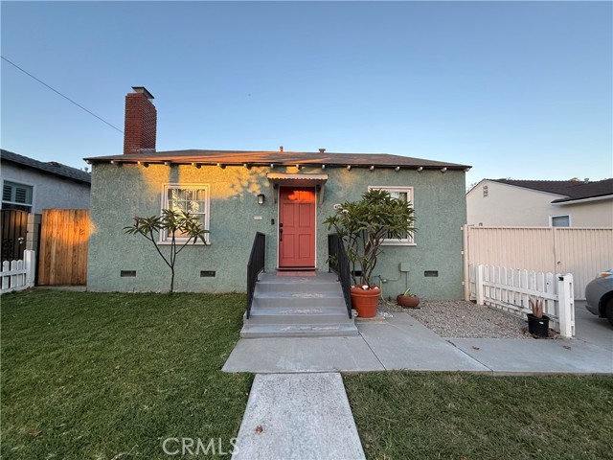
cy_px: 230
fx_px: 248
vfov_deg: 85.7
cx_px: 306
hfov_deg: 102.1
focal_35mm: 14
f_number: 2.2
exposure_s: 1/134
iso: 64
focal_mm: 2.22
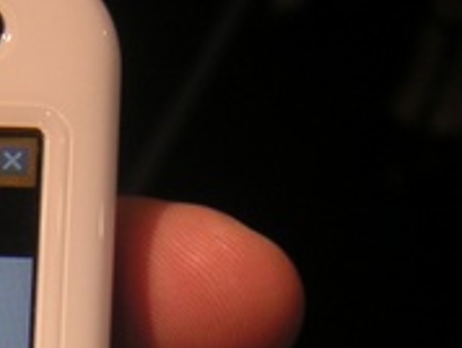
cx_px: -234
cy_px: 499
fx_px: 2593
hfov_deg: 9.9
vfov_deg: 7.6
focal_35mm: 194
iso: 50
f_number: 3
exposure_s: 1/60
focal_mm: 8.4
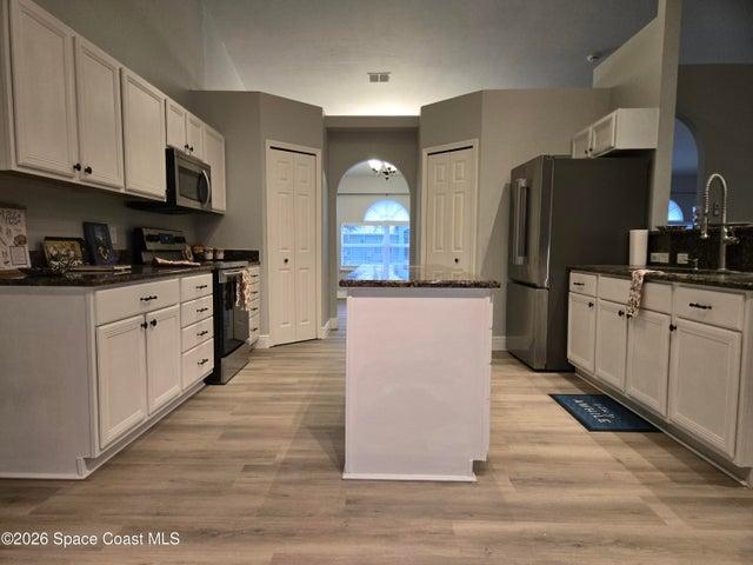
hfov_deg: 73.9
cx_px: 376
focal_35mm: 23
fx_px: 500
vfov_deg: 58.9
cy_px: 282
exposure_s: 1/120
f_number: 1.8
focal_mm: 5.4
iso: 320
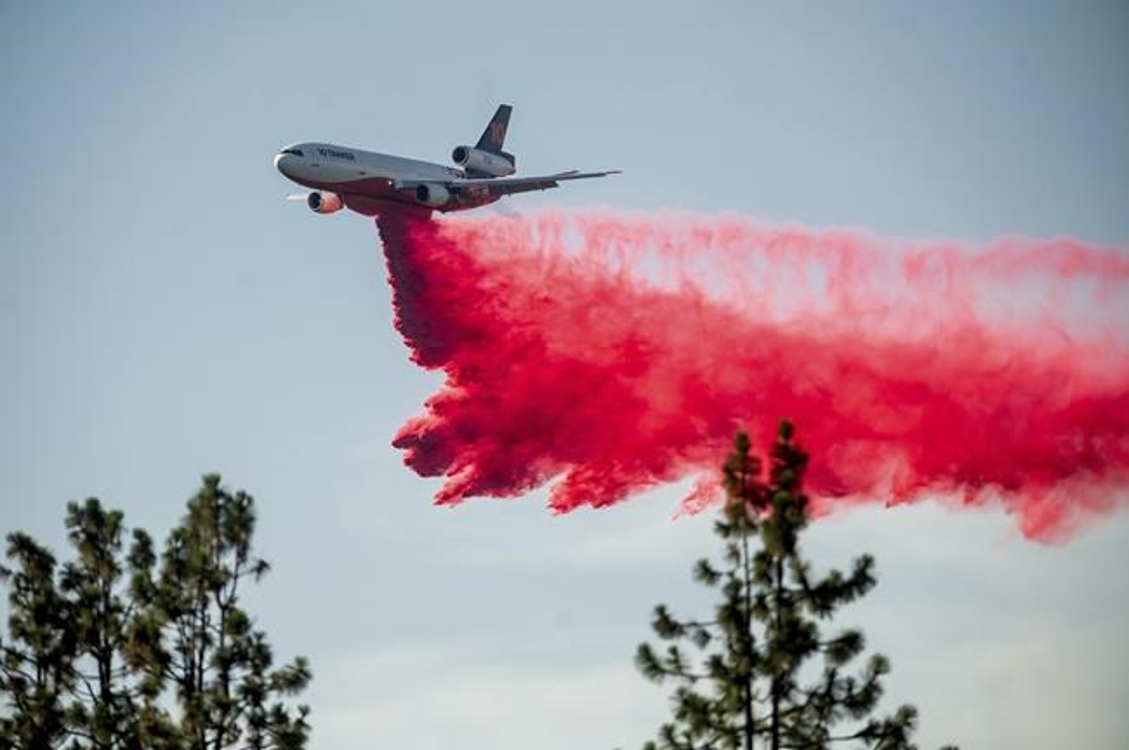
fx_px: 13158
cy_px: 375
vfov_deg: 3.3
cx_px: 564
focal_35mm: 420
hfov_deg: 4.9
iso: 140
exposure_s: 1/2000
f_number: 4
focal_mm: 420
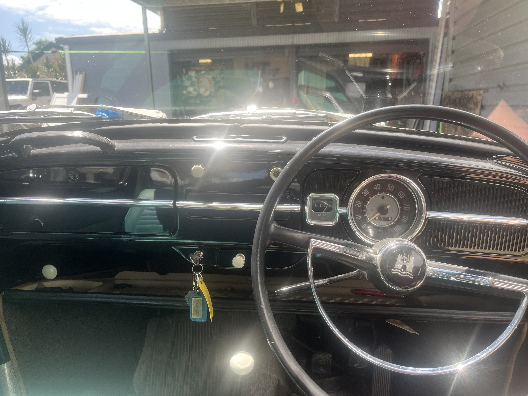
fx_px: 397
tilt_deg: -13.7
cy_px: 198
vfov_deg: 53.1
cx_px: 264
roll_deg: +1.3
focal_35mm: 26
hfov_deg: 67.3
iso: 50
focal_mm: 5.1
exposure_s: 1/463
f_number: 1.6
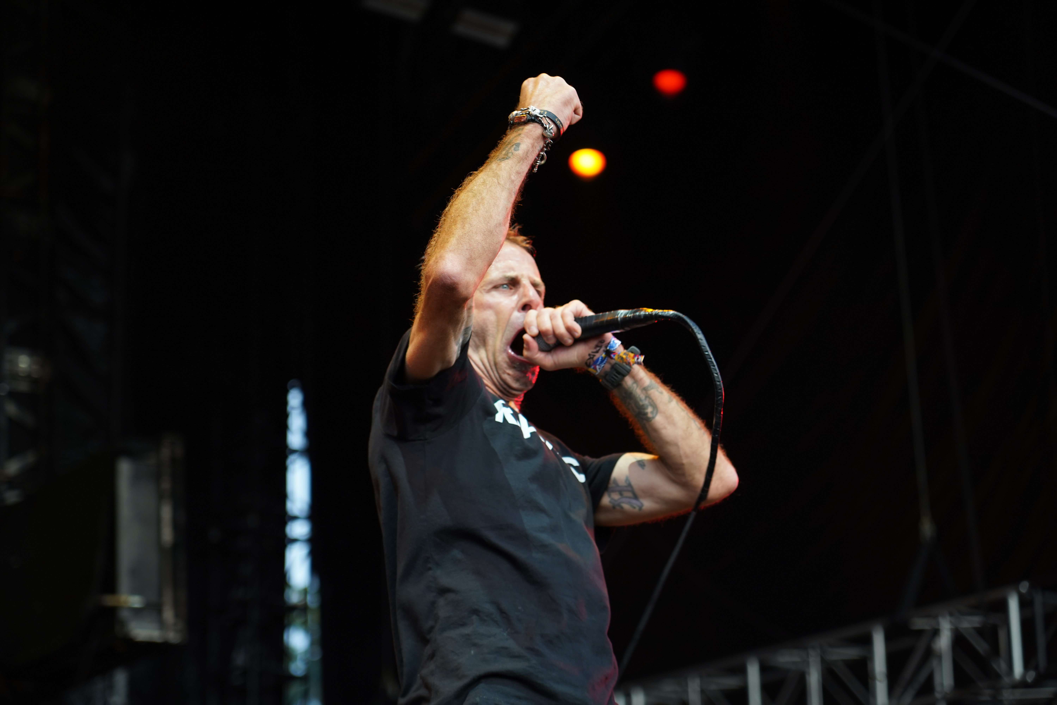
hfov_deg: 19.5
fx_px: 3083
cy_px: 352
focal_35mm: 105
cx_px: 528
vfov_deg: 13.0
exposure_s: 1/125
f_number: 4
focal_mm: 105
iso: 400
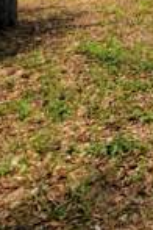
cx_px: 365
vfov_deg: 24.9
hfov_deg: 14.7
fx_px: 376
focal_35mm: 59
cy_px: -125
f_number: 2.2
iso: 50
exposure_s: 1/1429
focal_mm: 2.2
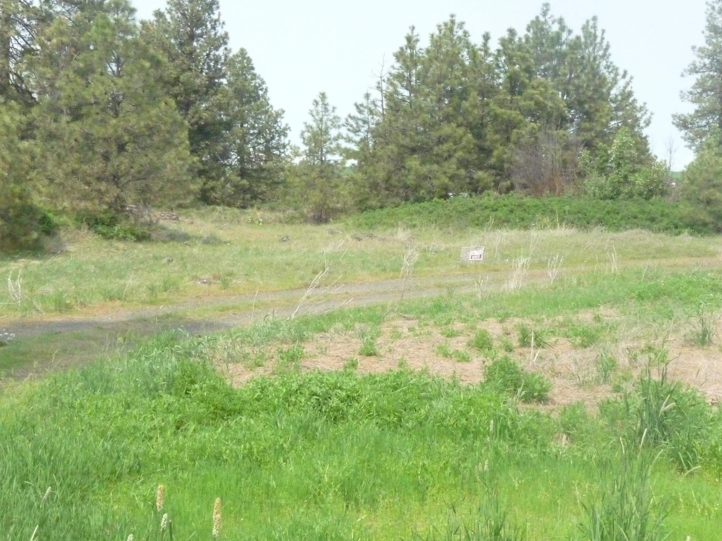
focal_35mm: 63
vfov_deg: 23.3
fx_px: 1314
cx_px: 361
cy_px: 272
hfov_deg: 30.7
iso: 1600
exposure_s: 1/1300
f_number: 10
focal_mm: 10.5
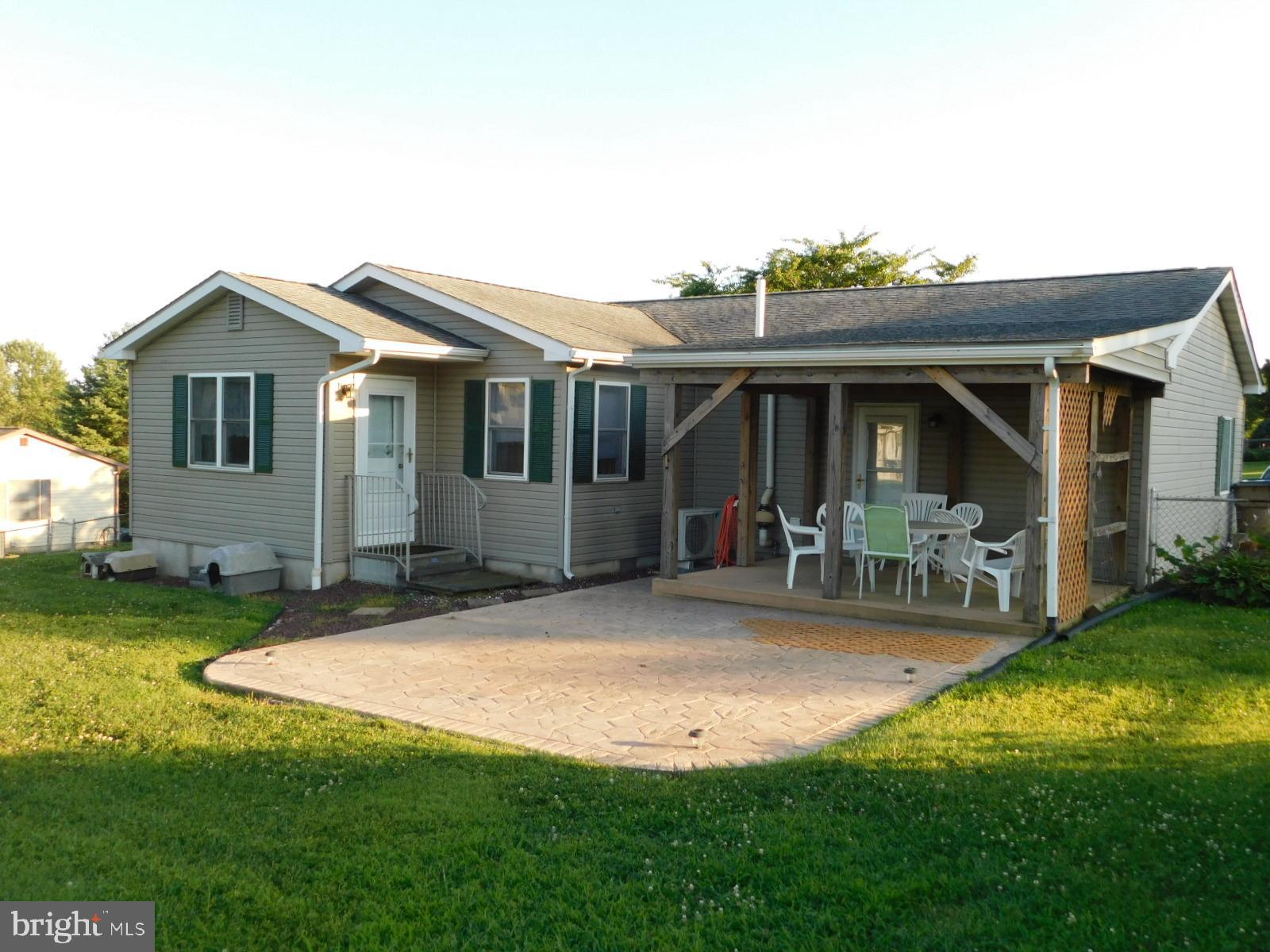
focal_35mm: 30
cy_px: 476
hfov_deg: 60.0
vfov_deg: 46.8
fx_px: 1101
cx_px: 635
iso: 125
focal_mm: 5.3
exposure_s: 1/250
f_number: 3.2
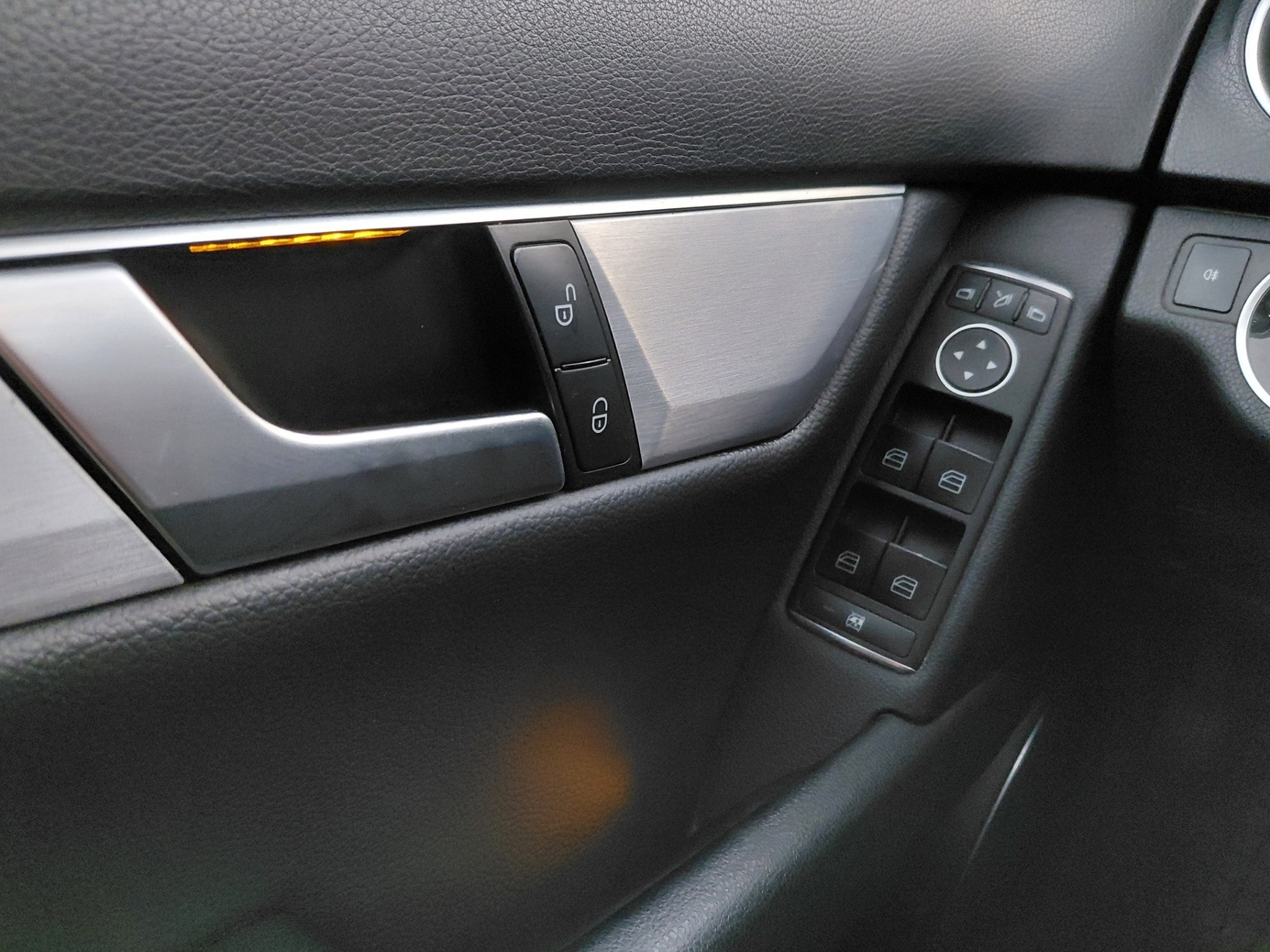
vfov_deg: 53.0
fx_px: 954
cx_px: 644
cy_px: 466
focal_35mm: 26
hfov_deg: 67.3
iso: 500
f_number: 1.8
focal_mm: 4.69
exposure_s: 1/25
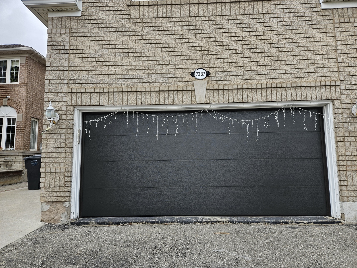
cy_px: 134
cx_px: 178
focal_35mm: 23
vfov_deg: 58.9
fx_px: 237
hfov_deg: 73.9
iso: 25
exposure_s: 1/284
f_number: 1.8
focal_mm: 5.4
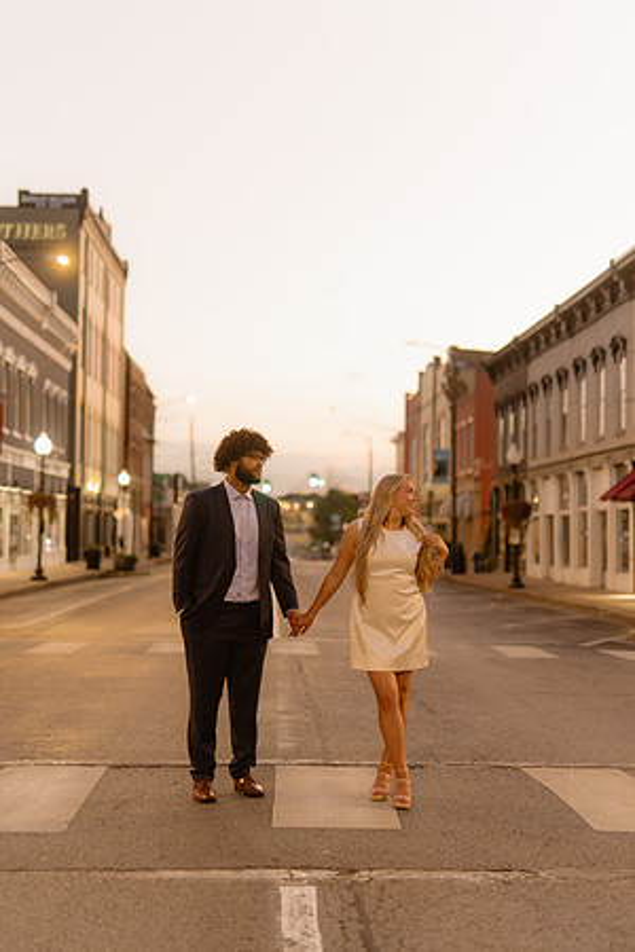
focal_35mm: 50
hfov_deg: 27.0
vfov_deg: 39.6
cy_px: 476
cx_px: 318
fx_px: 1323
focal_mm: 50
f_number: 1.4
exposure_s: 1/160
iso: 800
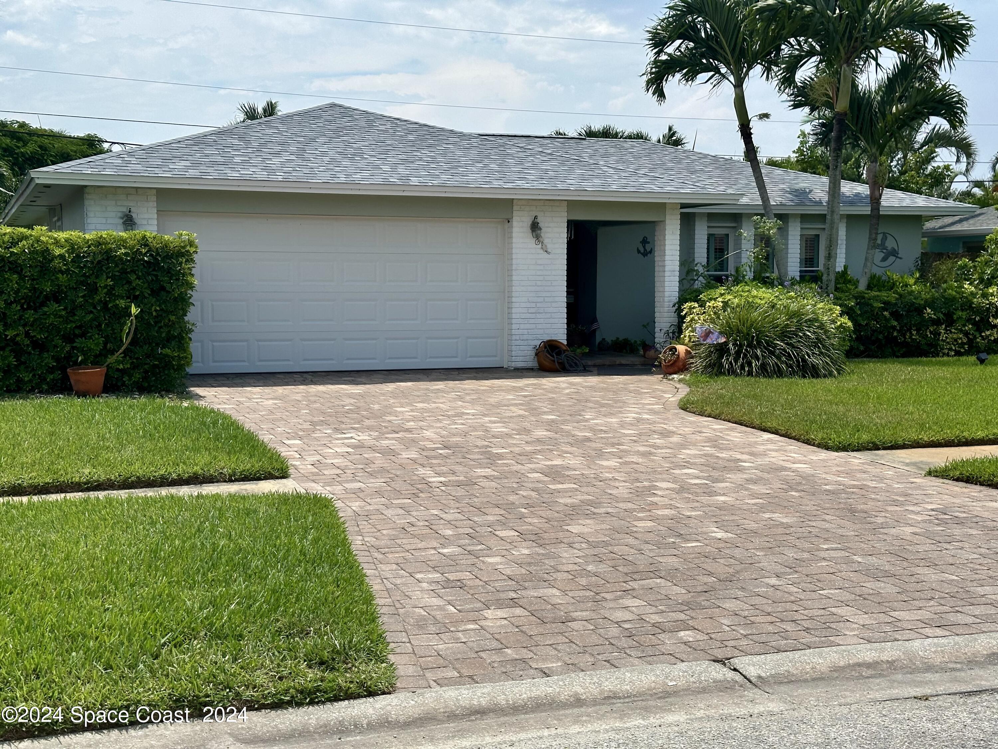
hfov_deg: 39.7
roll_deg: -0.3
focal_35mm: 48
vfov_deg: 30.3
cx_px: 499
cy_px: 374
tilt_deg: -3.3
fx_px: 1384
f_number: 1.78
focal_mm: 6.86
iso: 64
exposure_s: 1/5882
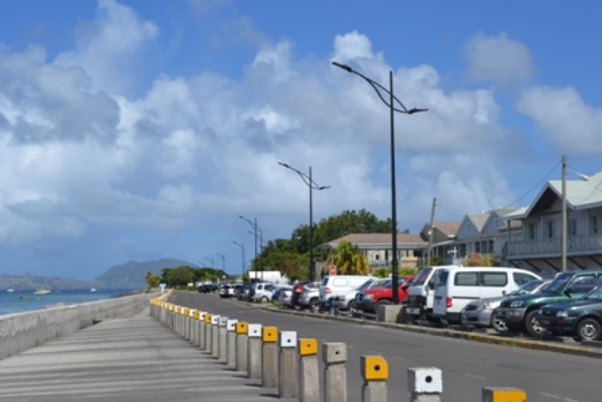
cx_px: 301
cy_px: 201
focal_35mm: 63
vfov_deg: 21.6
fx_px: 1054
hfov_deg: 31.9
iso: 100
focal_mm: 42
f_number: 9
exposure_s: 1/320
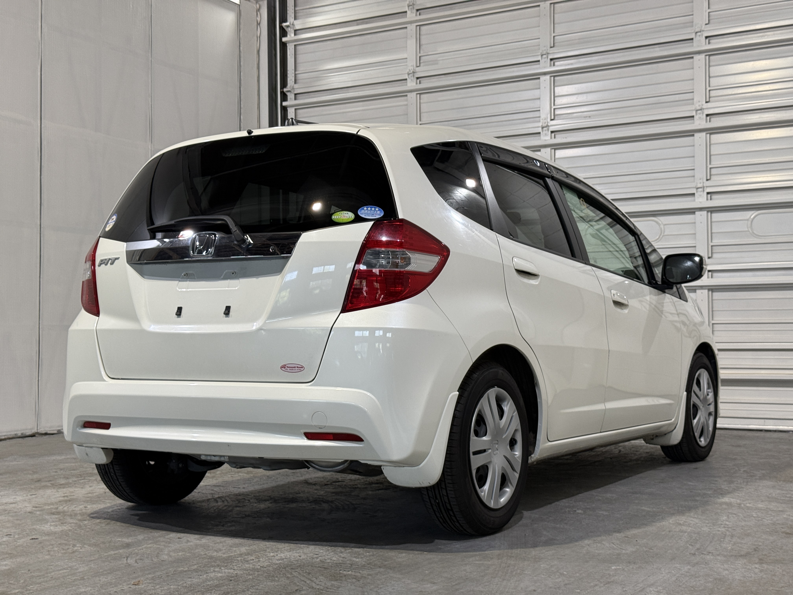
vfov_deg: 30.3
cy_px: 298
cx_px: 396
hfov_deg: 39.7
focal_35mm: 48
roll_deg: +0.3
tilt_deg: +2.5
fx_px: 1100
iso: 64
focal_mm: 6.76
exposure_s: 1/60
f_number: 1.78
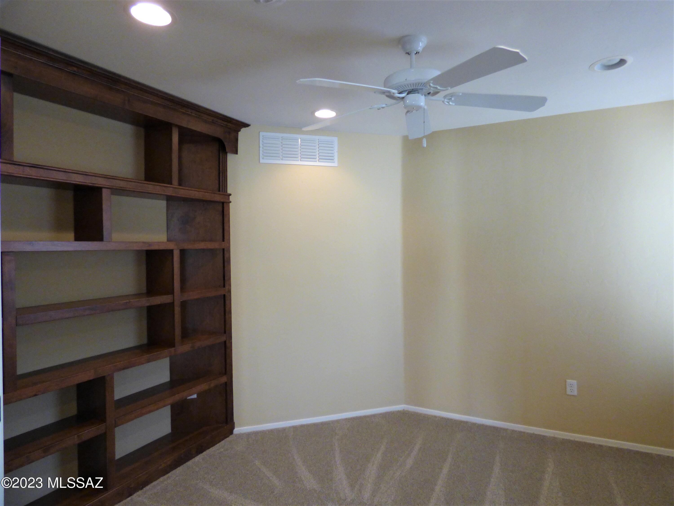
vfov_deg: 66.0
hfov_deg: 81.7
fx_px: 389
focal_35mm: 20
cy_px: 253
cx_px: 337
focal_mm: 3.58
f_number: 2.8
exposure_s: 1/60
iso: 400
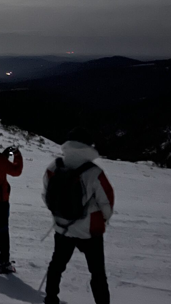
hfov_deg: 12.7
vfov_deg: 26.6
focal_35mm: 78
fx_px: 629
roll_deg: -0.7
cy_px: 58
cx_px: -211
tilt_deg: -1.6
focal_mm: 5.1
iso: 2000
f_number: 1.6
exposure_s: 1/5
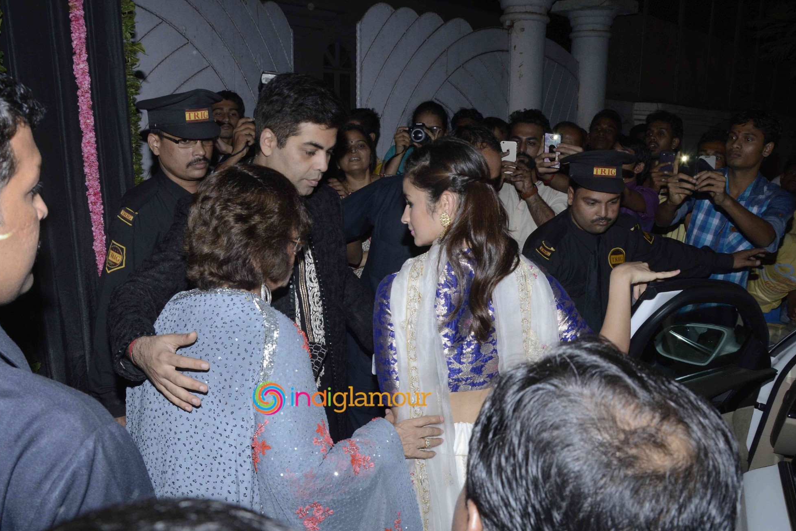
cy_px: 297
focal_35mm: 31
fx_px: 685
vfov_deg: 42.3
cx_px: 341
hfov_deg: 60.0
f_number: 10
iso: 800
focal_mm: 18
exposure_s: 1/200
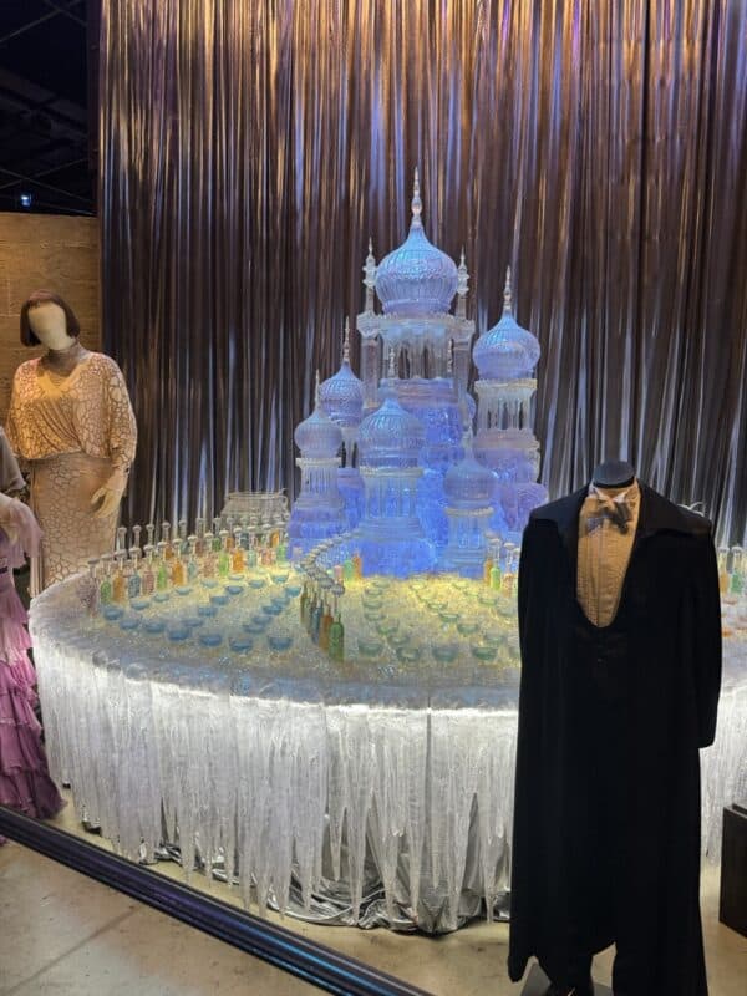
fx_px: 691
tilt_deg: -2.7
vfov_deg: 71.6
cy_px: 498
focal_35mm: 24
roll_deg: +0.5
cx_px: 374
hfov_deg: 56.8
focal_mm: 6.86
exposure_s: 1/100
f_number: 1.78
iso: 200
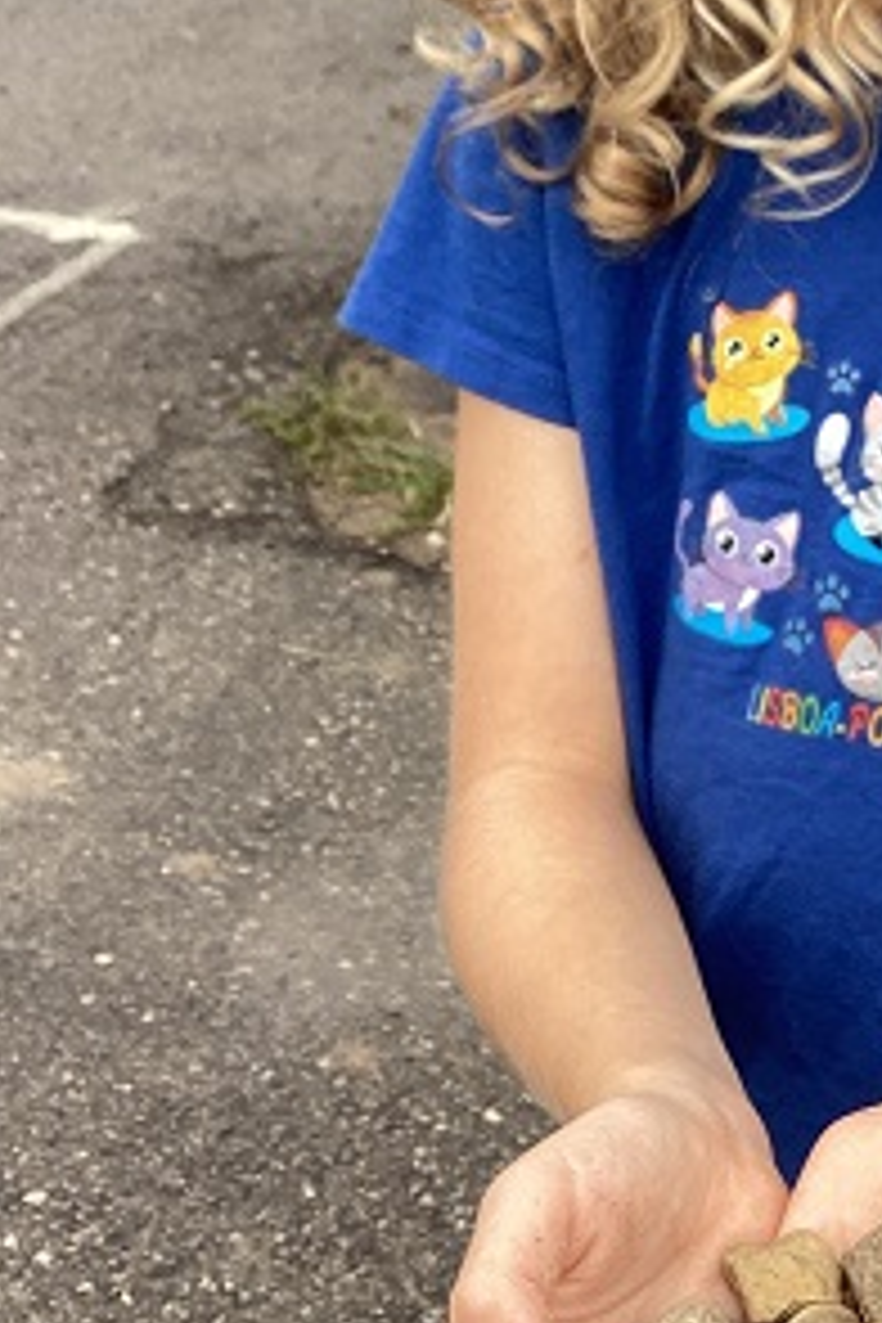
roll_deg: -1.1
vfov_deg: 27.2
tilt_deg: -19.7
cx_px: 832
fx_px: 2683
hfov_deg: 18.3
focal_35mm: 73
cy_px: 288
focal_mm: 3.3
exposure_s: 1/134
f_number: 2.4
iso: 25
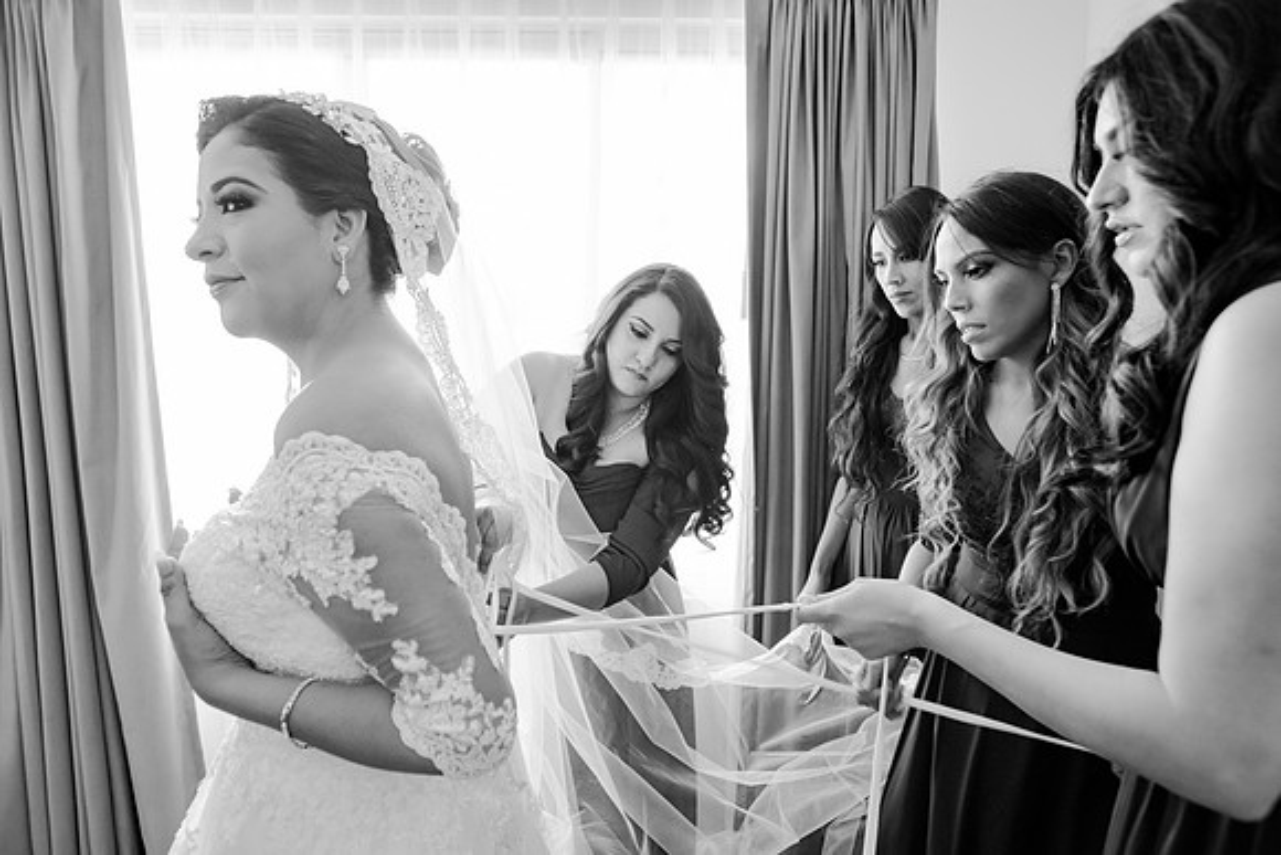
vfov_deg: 62.0
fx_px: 712
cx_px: 640
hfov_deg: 84.0
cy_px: 428
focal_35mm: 20
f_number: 2.8
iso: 1600
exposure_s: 1/80
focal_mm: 20
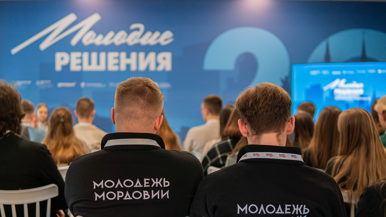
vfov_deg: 20.7
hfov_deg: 36.0
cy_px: 133
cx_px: 198
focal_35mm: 58
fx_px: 594
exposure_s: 1/100
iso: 125
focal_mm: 30
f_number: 1.4
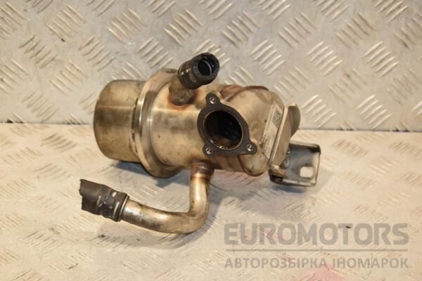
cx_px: 211
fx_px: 1090
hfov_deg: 21.9
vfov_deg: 14.7
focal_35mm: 93
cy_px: 140
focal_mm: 62
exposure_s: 1/200
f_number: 6.3
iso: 800
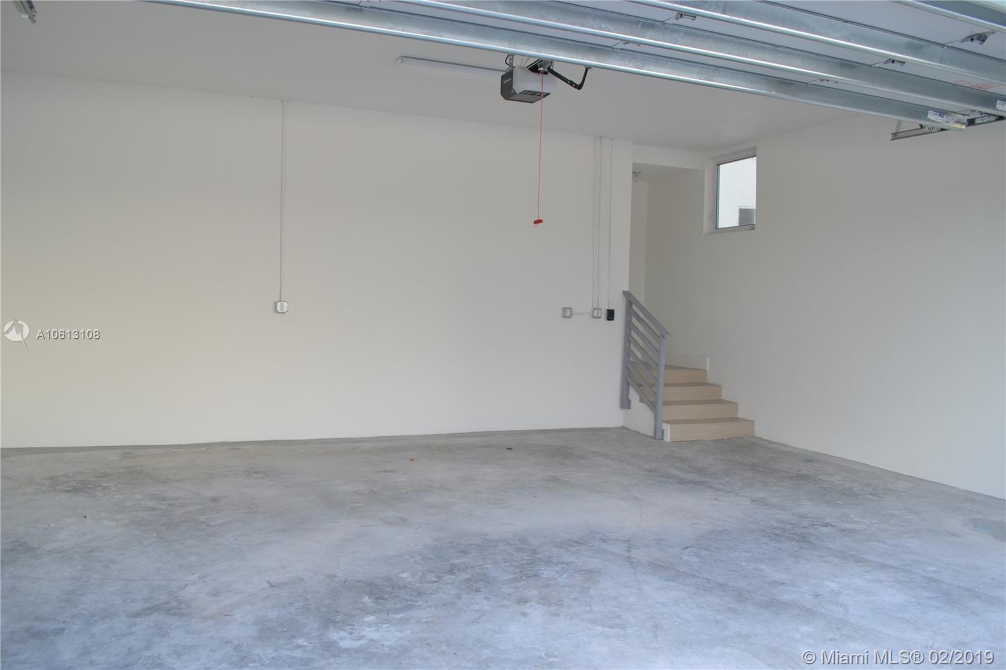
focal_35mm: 27
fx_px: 754
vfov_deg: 47.9
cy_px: 335
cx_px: 503
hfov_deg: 67.4
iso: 200
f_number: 5.6
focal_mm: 18
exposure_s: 1/125
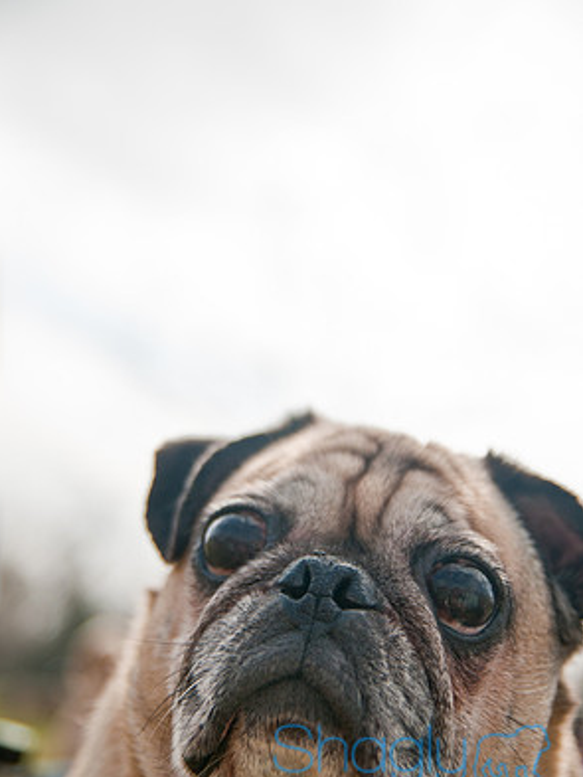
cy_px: 403
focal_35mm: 66
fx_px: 1481
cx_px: 290
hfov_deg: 22.3
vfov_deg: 29.4
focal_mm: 40
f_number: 2.8
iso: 200
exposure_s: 1/3200
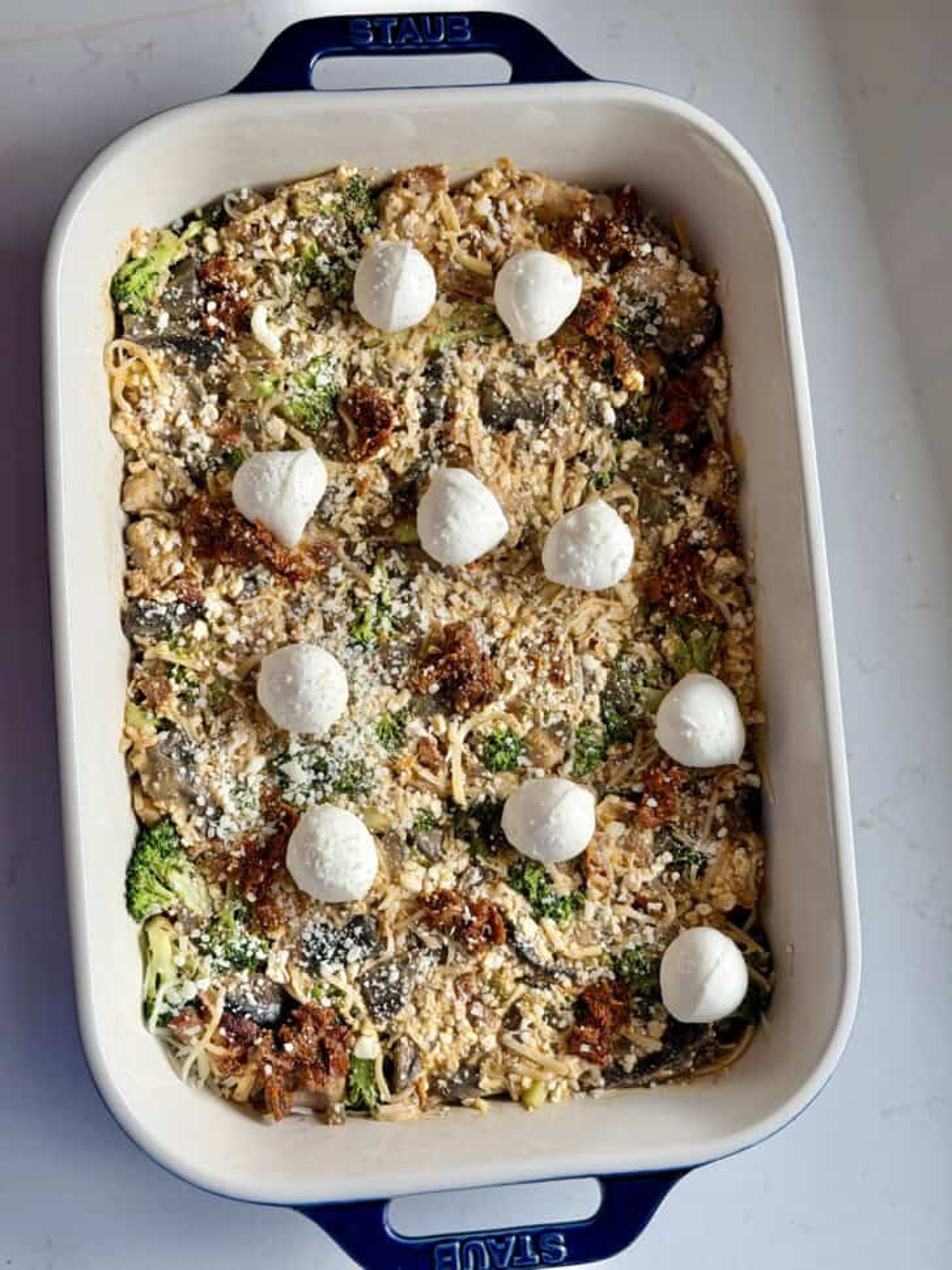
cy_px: 635
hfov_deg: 30.3
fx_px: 1760
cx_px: 476
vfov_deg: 39.7
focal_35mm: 48
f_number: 1.8
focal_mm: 6.8
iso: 50
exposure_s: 1/121
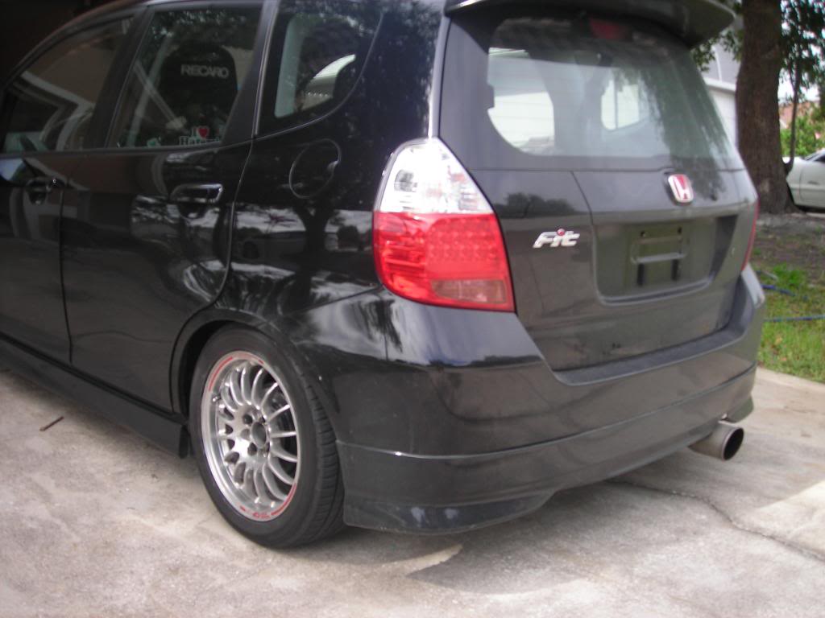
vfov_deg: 37.7
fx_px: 906
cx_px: 412
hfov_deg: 49.0
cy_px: 309
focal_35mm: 38
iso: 50
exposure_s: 1/166
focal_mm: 6.3
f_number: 3.2
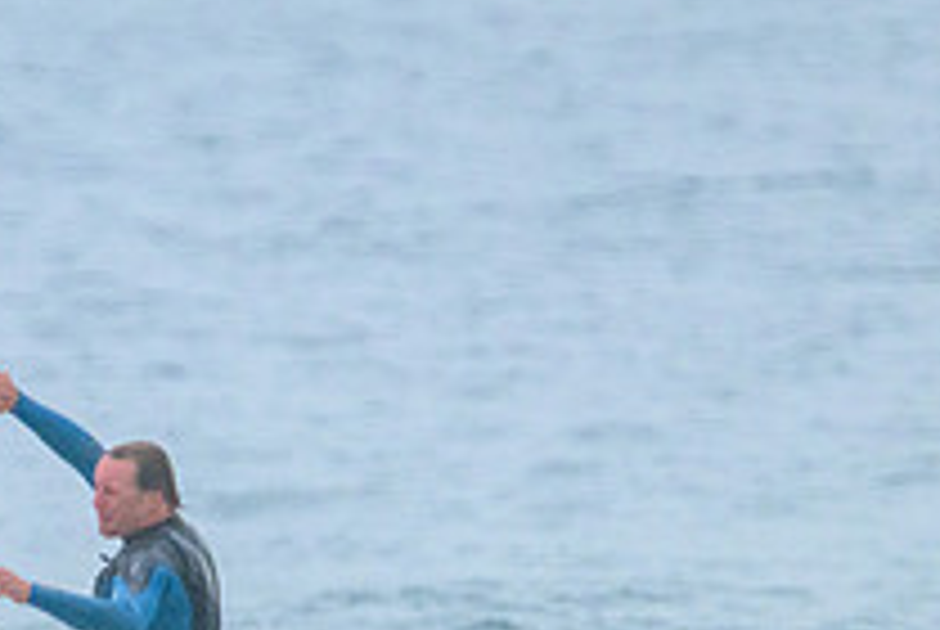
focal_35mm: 2219
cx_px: 85
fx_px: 58021
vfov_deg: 0.6
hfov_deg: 0.9
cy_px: 763
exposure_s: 1/1600
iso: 5000
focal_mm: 800
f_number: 11
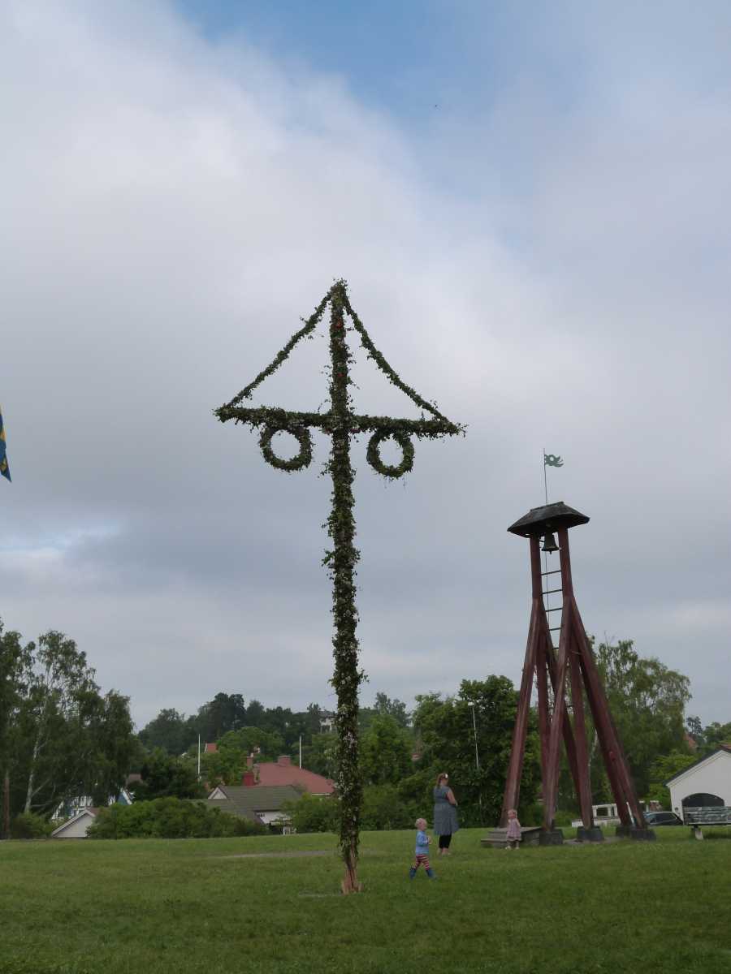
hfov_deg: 36.0
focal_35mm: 40
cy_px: 487
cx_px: 366
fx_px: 1126
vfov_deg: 46.8
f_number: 5.6
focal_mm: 7.1
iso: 160
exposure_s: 1/500
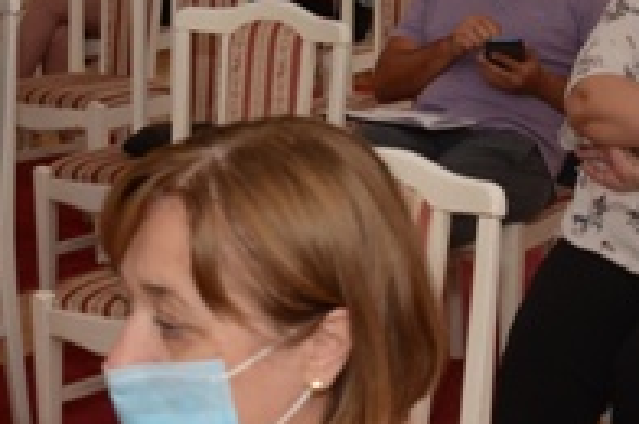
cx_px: 649
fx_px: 2428
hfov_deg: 14.7
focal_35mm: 137
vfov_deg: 9.9
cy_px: 342
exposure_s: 1/50
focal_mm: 28
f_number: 5.6
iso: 640
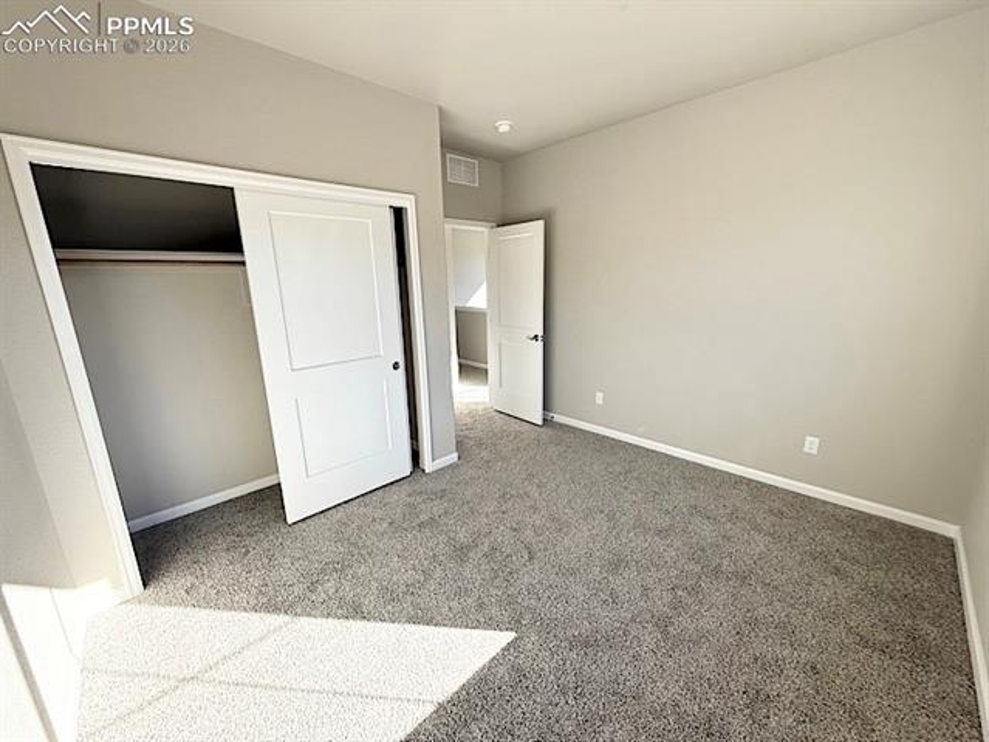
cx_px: 494
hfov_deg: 102.1
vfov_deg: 85.7
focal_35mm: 14
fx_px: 400
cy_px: 371
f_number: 2.2
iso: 64
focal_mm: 2.22
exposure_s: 1/336
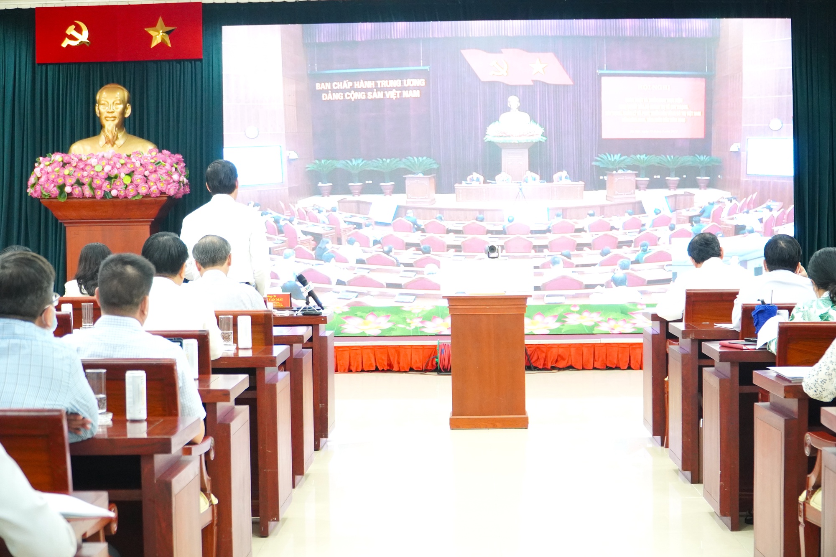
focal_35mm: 72
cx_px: 418
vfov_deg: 18.9
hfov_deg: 28.1
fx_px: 1672
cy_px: 278
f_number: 4
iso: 3200
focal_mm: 48
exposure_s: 1/80
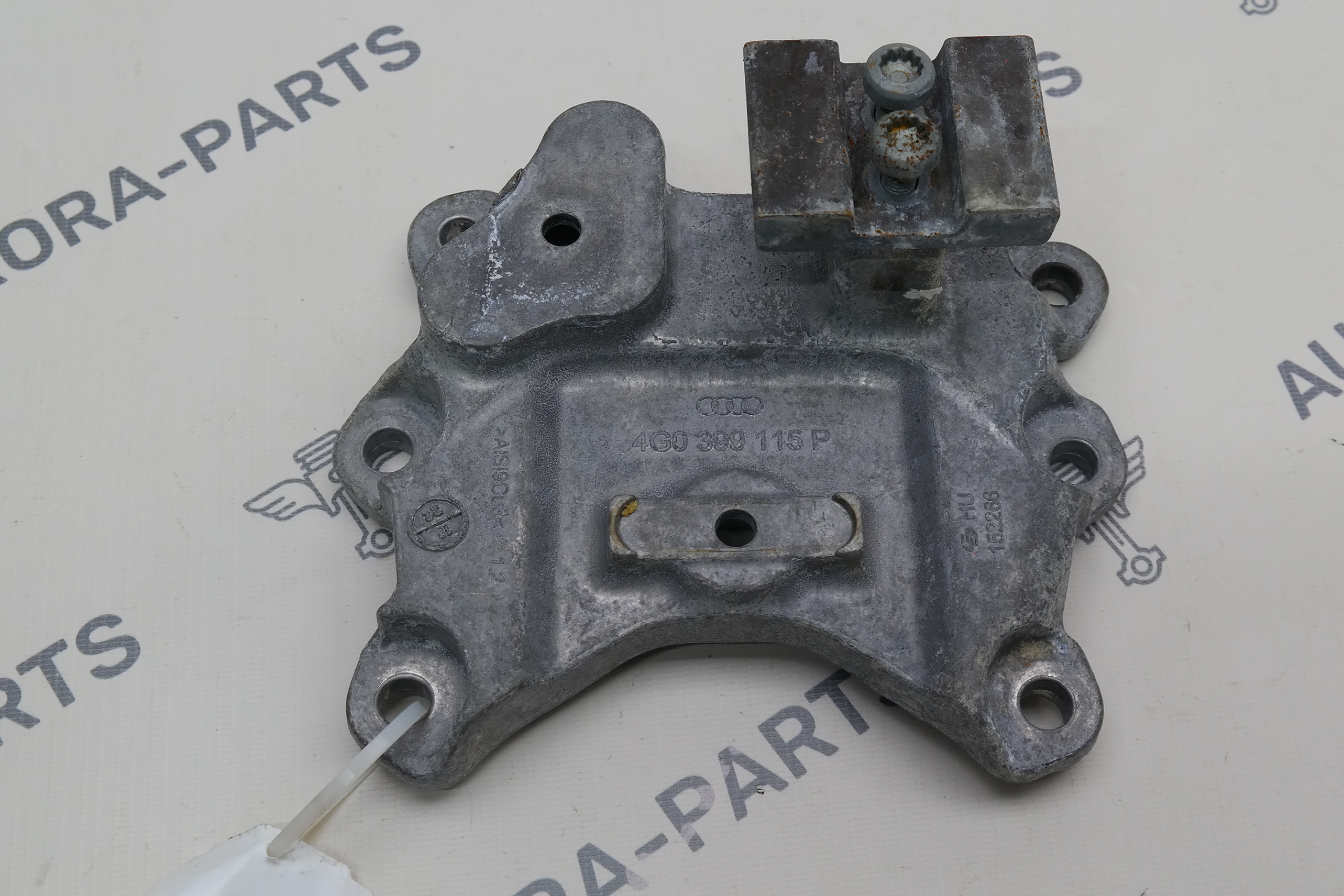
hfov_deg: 39.6
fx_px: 1867
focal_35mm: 50
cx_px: 725
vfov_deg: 27.0
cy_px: 377
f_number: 5.6
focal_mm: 22
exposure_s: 1/50
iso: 200
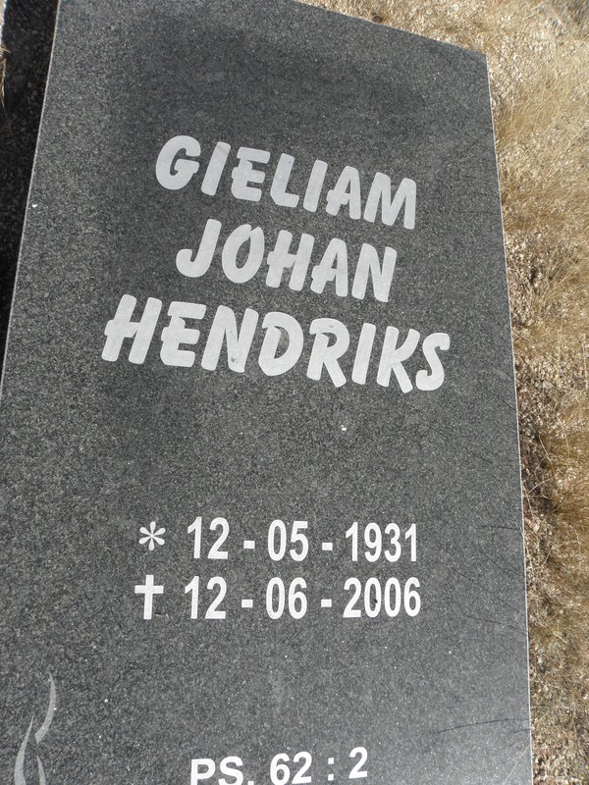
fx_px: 590
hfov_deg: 53.1
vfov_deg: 67.3
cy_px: 392
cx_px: 294
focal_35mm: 26
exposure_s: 1/250
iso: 64
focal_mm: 4.6
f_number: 5.6
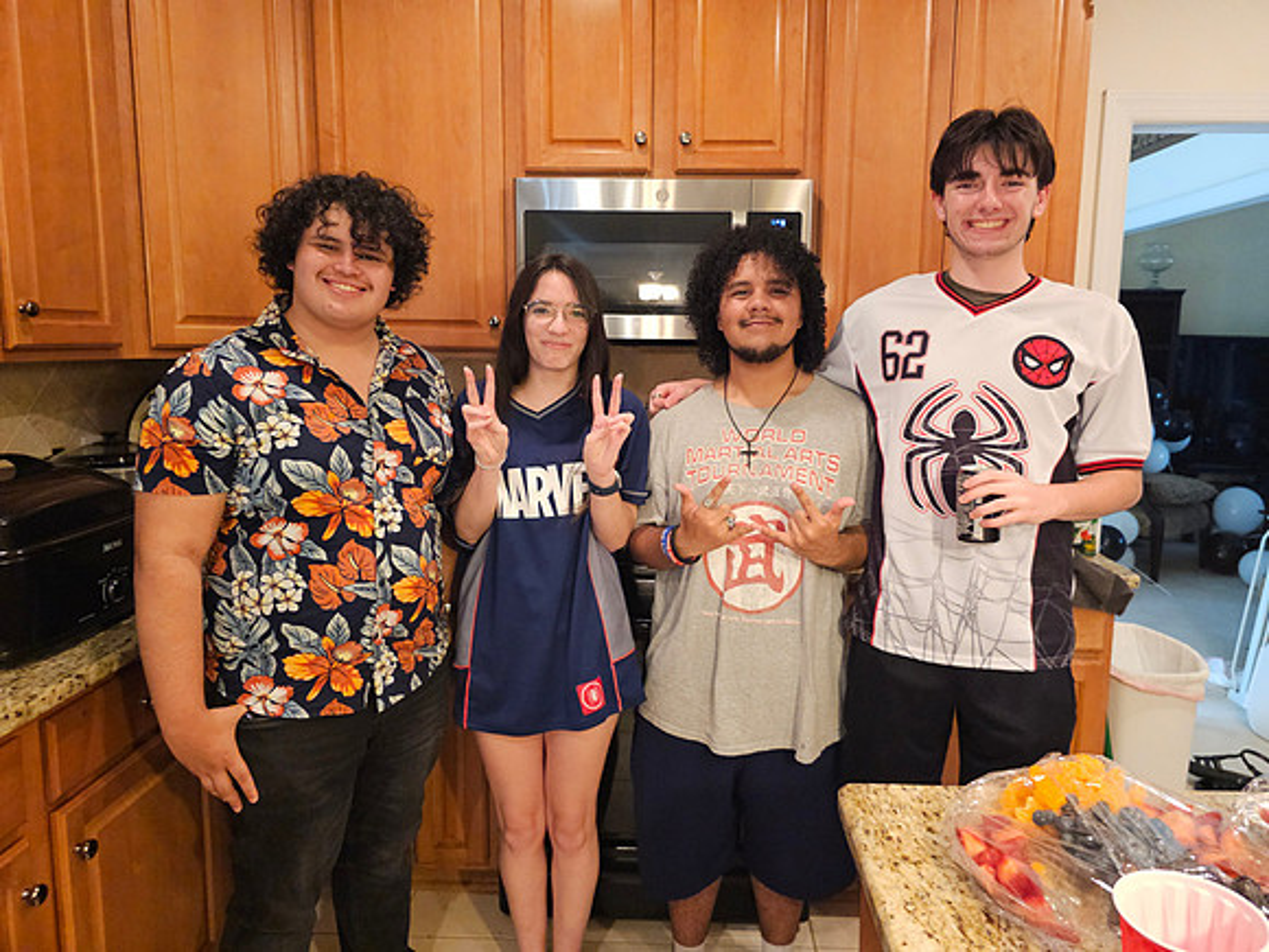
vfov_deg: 58.9
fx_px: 843
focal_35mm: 23
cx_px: 634
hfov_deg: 73.9
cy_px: 476
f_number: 1.7
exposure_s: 1/60
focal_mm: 6.3
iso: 640
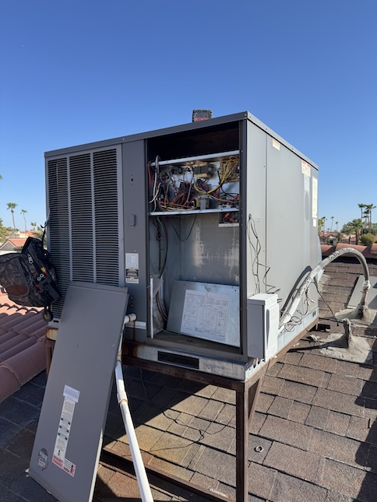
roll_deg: +0.3
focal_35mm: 24
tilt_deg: -3.3
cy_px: 251
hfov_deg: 56.8
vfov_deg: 71.6
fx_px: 348
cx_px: 188
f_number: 1.78
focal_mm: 6.76
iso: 80
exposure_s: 1/2959
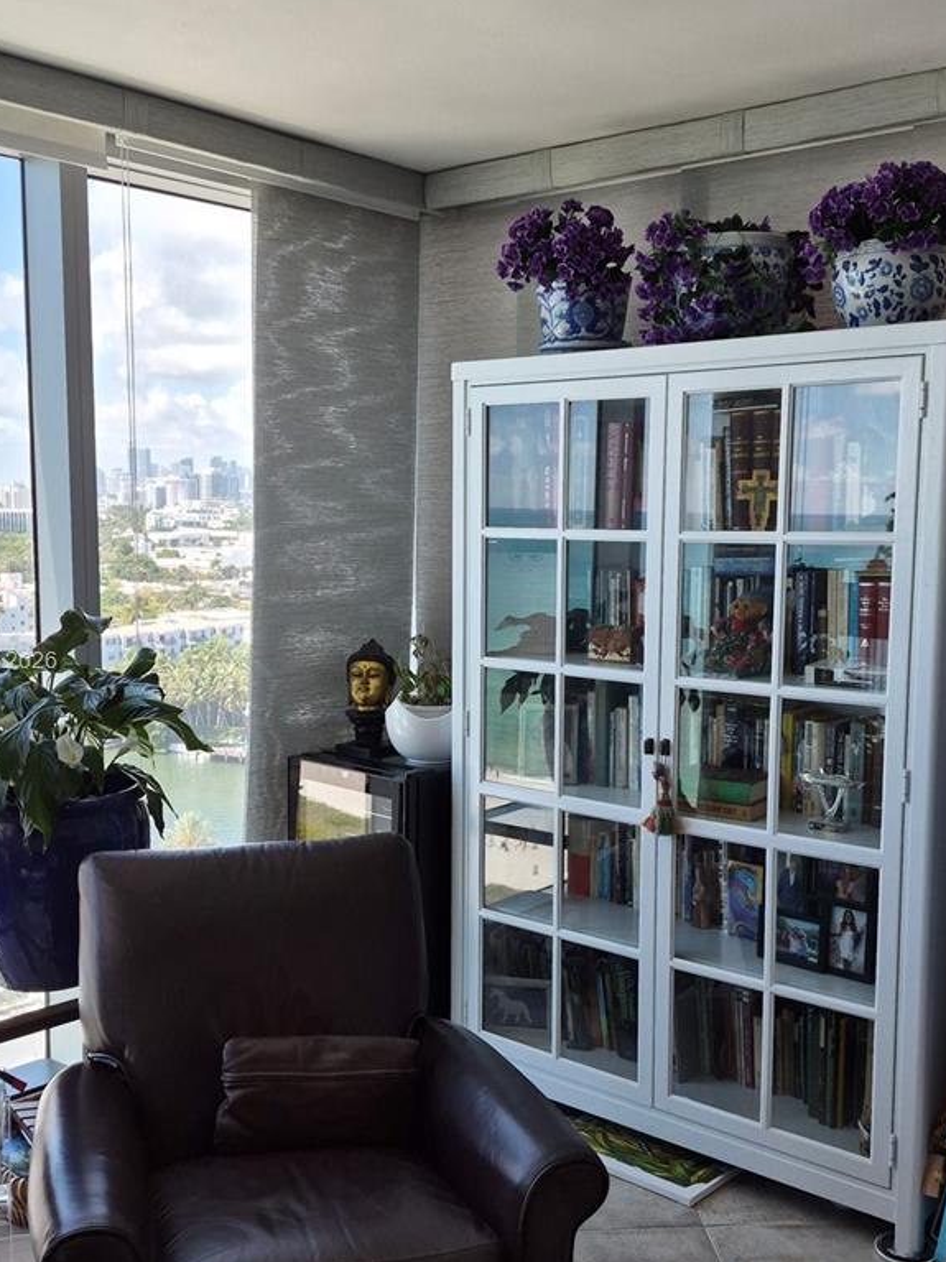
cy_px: 663
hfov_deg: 39.6
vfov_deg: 51.3
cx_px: 494
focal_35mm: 36
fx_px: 1312
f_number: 1.8
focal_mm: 5.4
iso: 80
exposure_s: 1/896
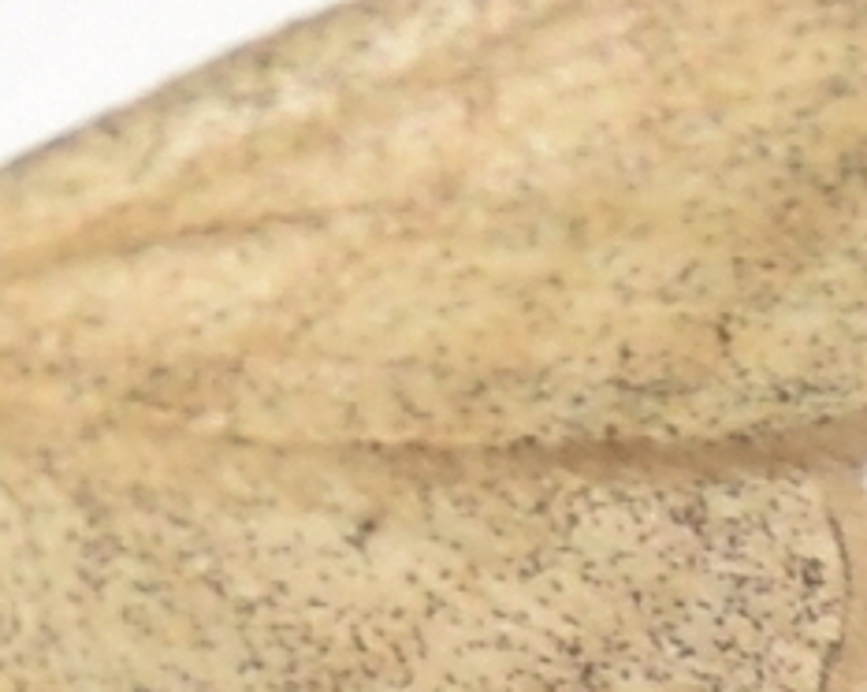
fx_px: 17229
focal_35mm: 672
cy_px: 309
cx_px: -166
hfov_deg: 2.9
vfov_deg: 2.3
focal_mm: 116
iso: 100
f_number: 13
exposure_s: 1/160
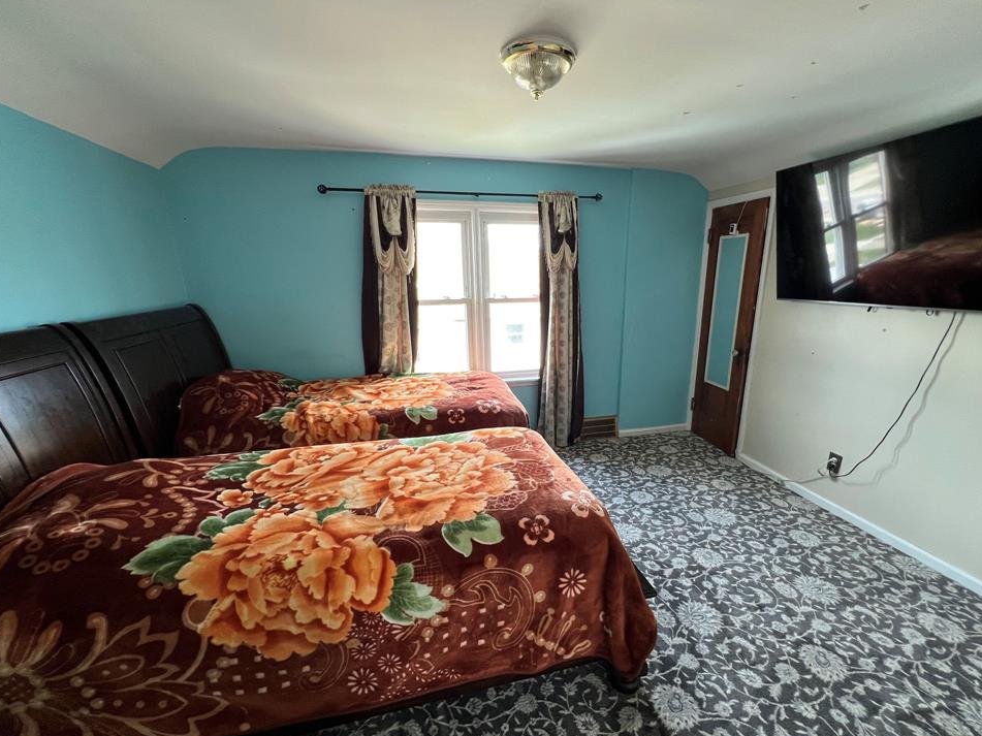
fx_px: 397
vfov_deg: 85.6
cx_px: 521
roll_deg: +0.2
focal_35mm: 14
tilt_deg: -15.1
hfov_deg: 101.9
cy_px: 388
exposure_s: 1/99
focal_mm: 1.57
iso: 125
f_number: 1.8
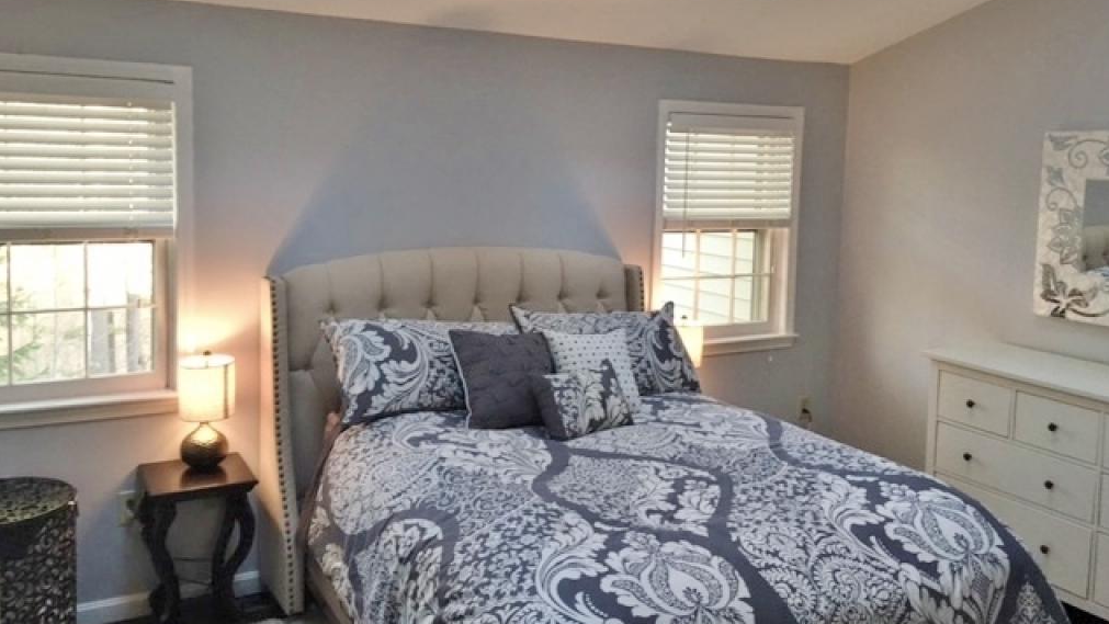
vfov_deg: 36.5
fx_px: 941
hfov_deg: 61.0
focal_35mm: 32
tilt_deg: -5.9
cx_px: 559
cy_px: 247
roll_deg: -0.7
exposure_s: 1/30
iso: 100
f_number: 2.2
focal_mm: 4.15
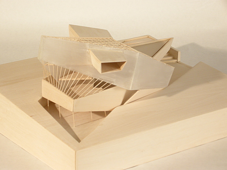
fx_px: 806
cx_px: 114
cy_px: 85
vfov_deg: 12.0
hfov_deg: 16.0
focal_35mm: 123
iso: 200
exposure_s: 1/4.4
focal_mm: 26.3
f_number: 7.3
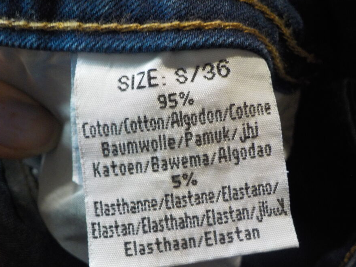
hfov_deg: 53.9
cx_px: 164
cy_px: 146
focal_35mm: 34
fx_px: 350
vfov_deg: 41.8
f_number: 3.3
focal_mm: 4.1
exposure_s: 1/20
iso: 400
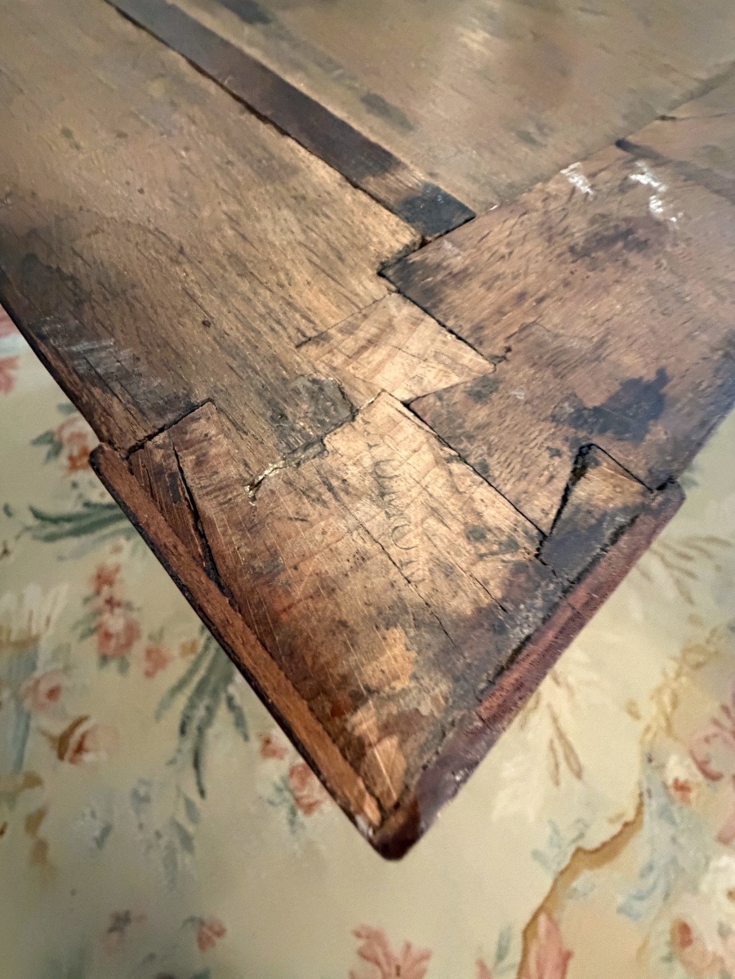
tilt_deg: -65.8
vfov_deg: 102.1
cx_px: 368
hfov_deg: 85.7
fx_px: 396
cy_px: 490
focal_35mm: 14
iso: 1000
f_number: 2.2
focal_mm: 2.22
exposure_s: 1/50
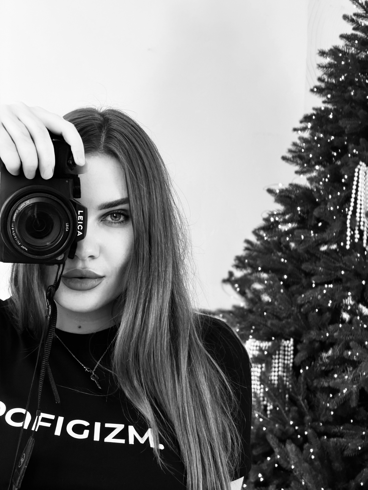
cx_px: 184
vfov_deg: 19.6
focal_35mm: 100
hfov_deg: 14.8
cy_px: 245
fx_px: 1417
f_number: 2.8
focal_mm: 16.89
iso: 500
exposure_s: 1/50
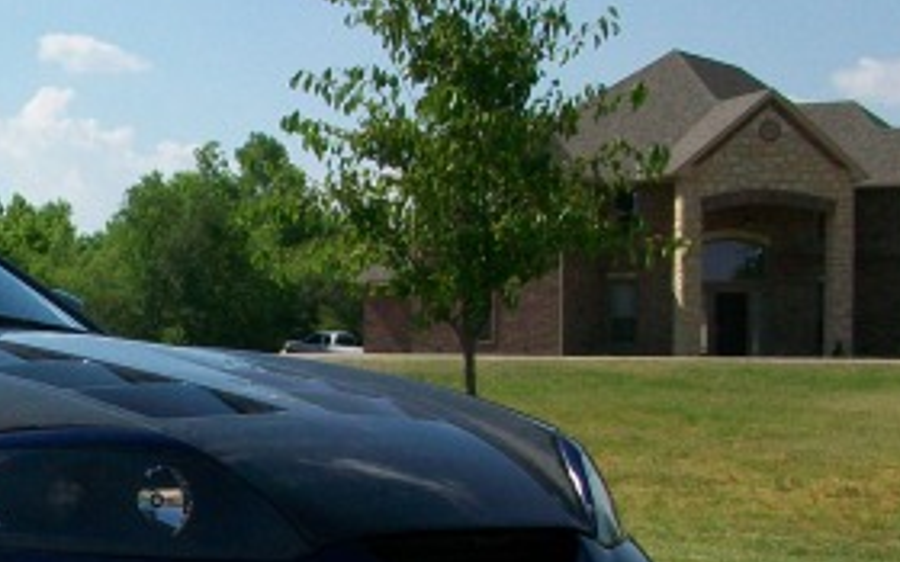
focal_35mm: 97
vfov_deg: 13.4
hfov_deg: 20.3
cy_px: 414
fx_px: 2379
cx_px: -138
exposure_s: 1/500
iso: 64
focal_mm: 5.7
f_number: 5.5
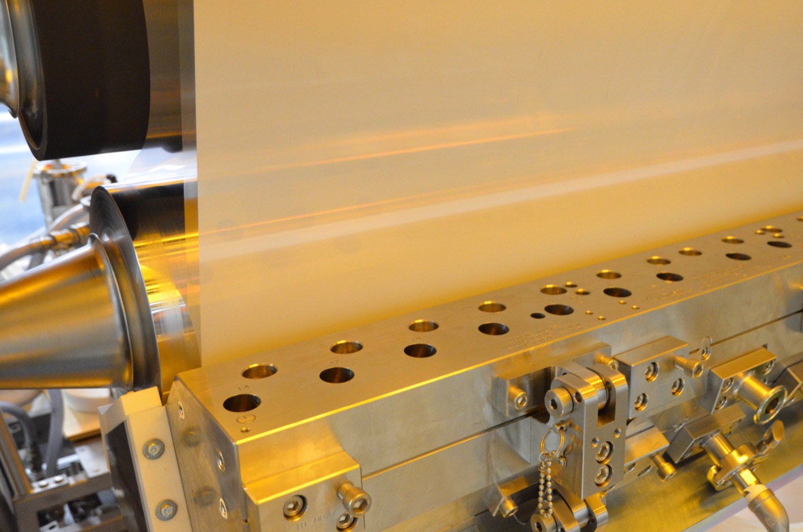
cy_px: 241
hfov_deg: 51.7
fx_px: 816
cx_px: 516
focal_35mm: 37
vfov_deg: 36.1
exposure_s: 1/30
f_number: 3.8
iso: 2200
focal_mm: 19
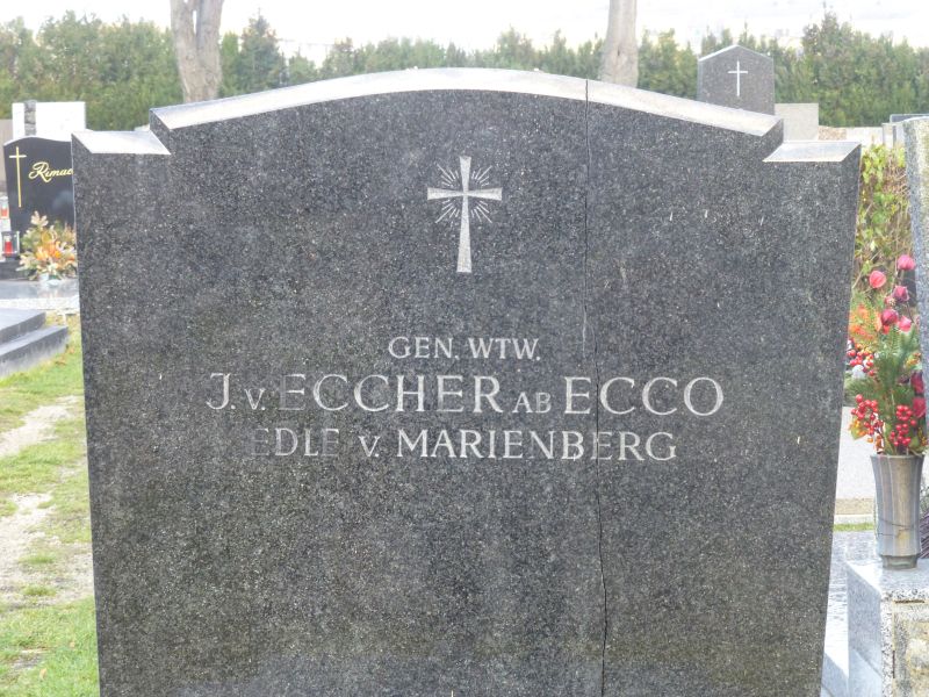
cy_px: 348
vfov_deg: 16.4
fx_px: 2415
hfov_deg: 21.8
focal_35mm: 90
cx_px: 464
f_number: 5.2
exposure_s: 1/60
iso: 320
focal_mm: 16.1
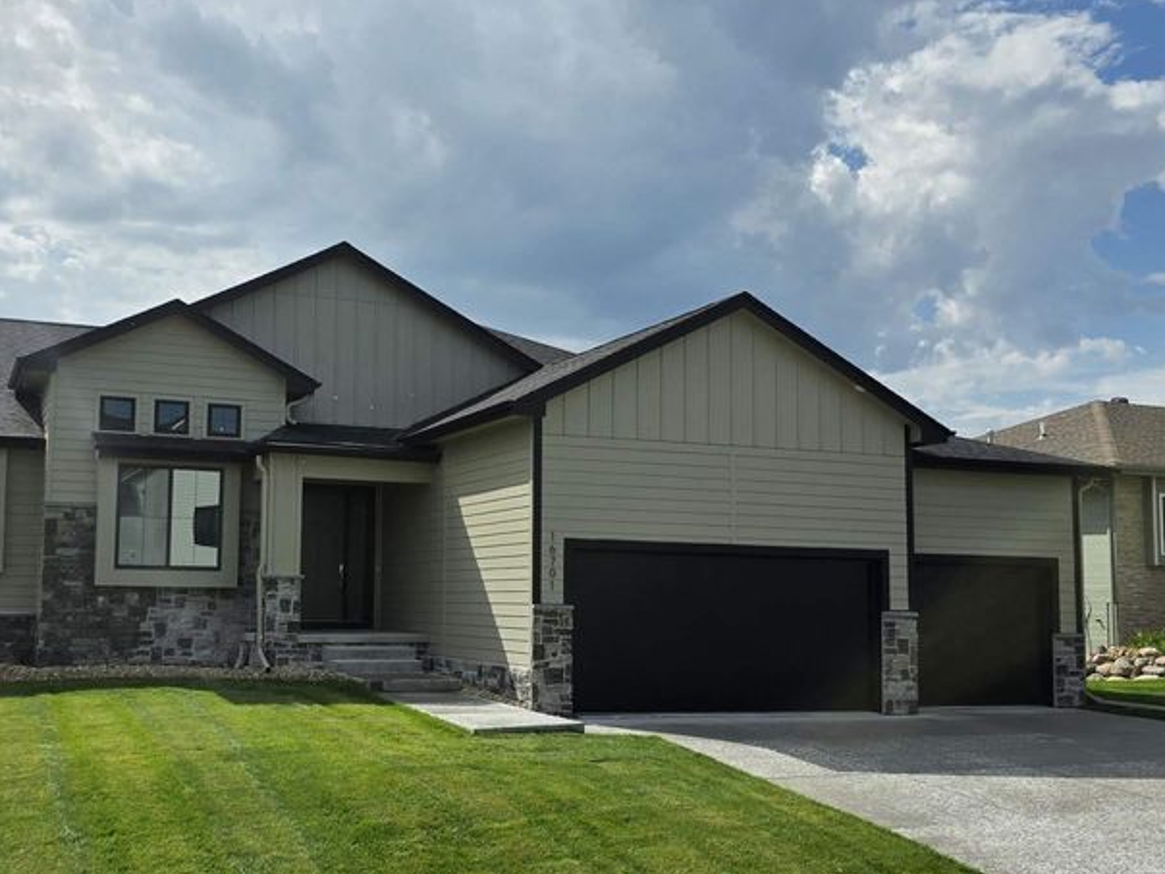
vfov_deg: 36.8
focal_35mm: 39
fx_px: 1313
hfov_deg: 47.4
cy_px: 486
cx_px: 430
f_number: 1.7
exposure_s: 1/7944
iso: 64
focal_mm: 6.3
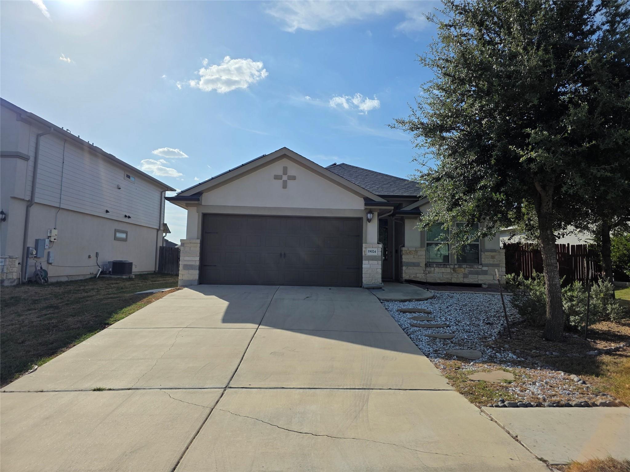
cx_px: 315
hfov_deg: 73.9
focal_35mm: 23
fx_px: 419
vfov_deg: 58.9
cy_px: 236
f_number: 1.7
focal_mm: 6.3
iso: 40
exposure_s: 1/7944
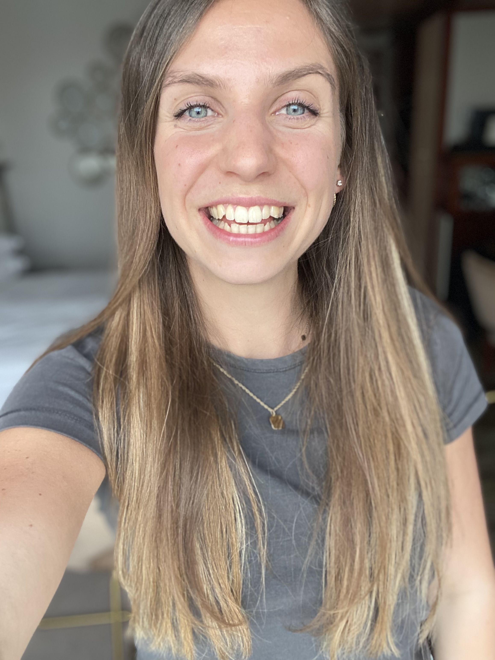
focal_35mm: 30
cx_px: 248
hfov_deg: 46.8
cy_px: 330
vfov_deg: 60.0
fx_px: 572
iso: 100
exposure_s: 1/62
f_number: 2.2
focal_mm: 2.71
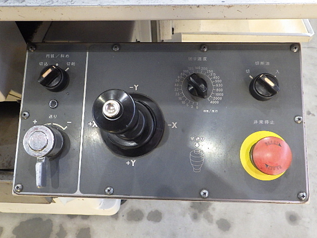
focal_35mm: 29
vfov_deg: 48.2
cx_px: 160
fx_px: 265
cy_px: 122
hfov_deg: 61.7
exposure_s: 1/45
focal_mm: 5
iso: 800
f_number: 3.5
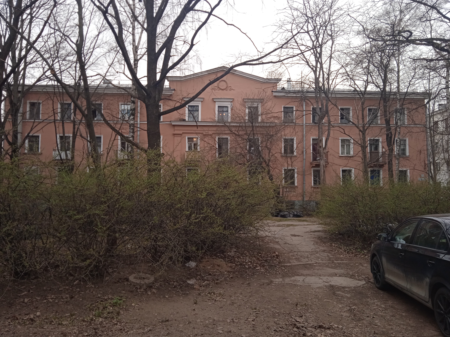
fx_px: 364
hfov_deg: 63.4
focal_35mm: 28
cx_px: 225
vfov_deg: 49.7
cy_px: 168
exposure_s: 1/50
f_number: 2.2
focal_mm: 3.43
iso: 120
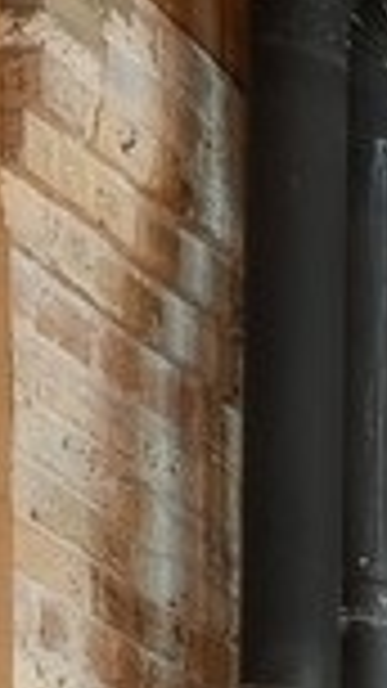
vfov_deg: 10.4
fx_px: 3194
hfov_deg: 5.4
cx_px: 1930
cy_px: 1722
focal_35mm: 175
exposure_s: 1/5
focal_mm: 16
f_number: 8
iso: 320
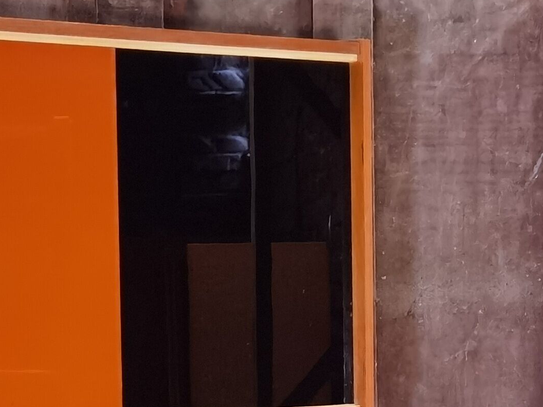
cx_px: 467
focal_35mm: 194
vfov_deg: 7.4
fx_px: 3043
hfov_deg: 10.2
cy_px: 733
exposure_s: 1/33.3
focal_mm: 6.71
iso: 320
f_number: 1.9
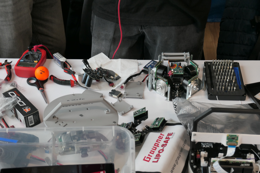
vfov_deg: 21.6
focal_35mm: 63
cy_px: 86
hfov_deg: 31.9
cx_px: 130
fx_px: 455
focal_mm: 23.1
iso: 320
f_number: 4.5
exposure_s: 1/80
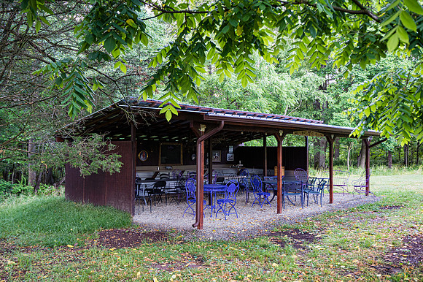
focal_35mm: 33
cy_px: 140
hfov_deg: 57.3
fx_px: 387
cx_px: 220
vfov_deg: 39.9
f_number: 4
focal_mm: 31.5
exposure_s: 1/125
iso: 1250
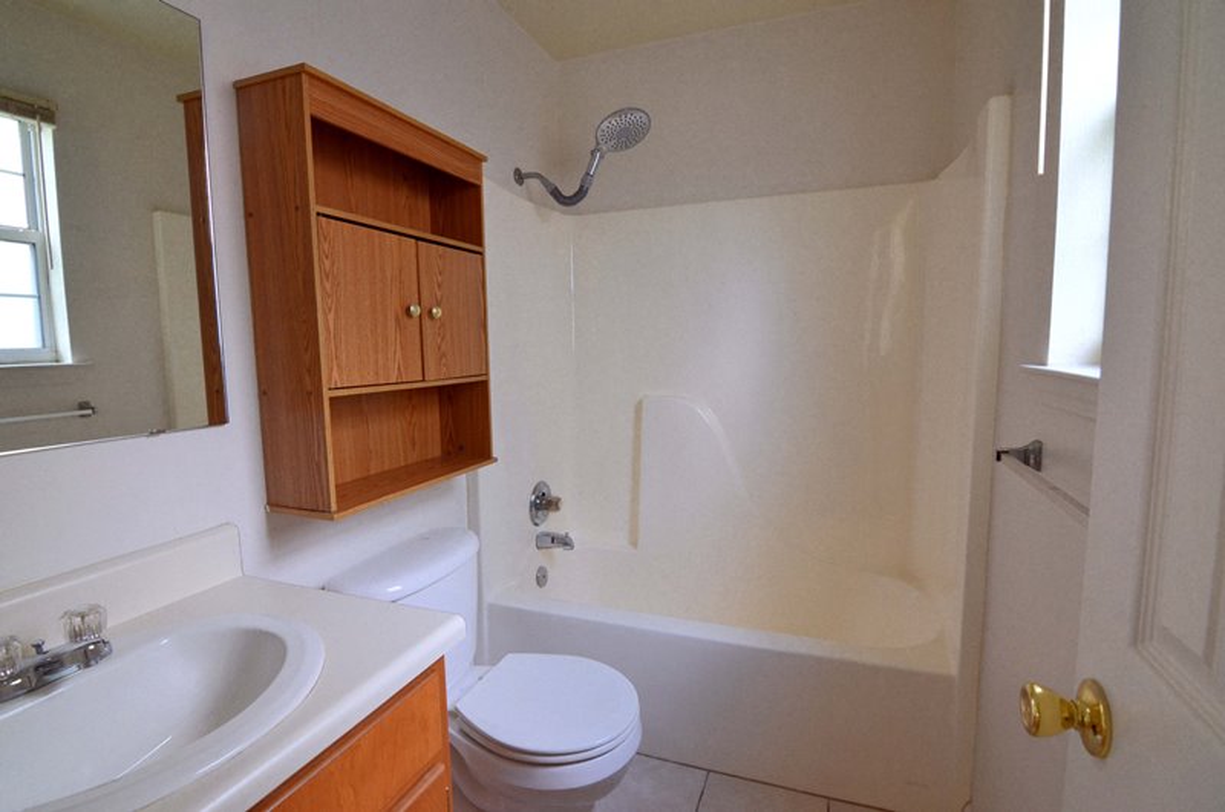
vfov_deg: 71.8
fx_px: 560
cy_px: 406
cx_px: 612
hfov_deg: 95.1
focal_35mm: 16
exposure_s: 1/20
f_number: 8
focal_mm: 11
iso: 800
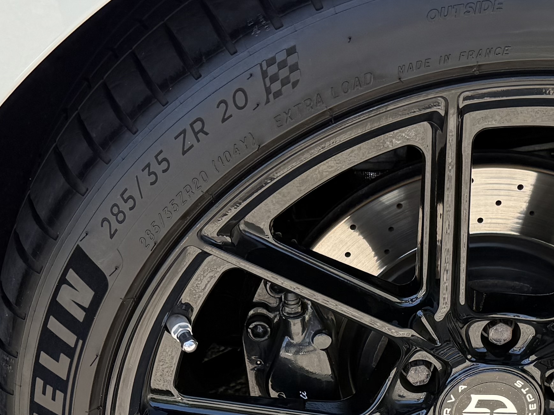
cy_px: 418
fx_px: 1264
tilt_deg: -33.3
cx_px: 401
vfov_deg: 18.2
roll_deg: +5.9
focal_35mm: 79
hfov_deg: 24.5
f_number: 1.78
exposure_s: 1/849
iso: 80
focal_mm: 6.76
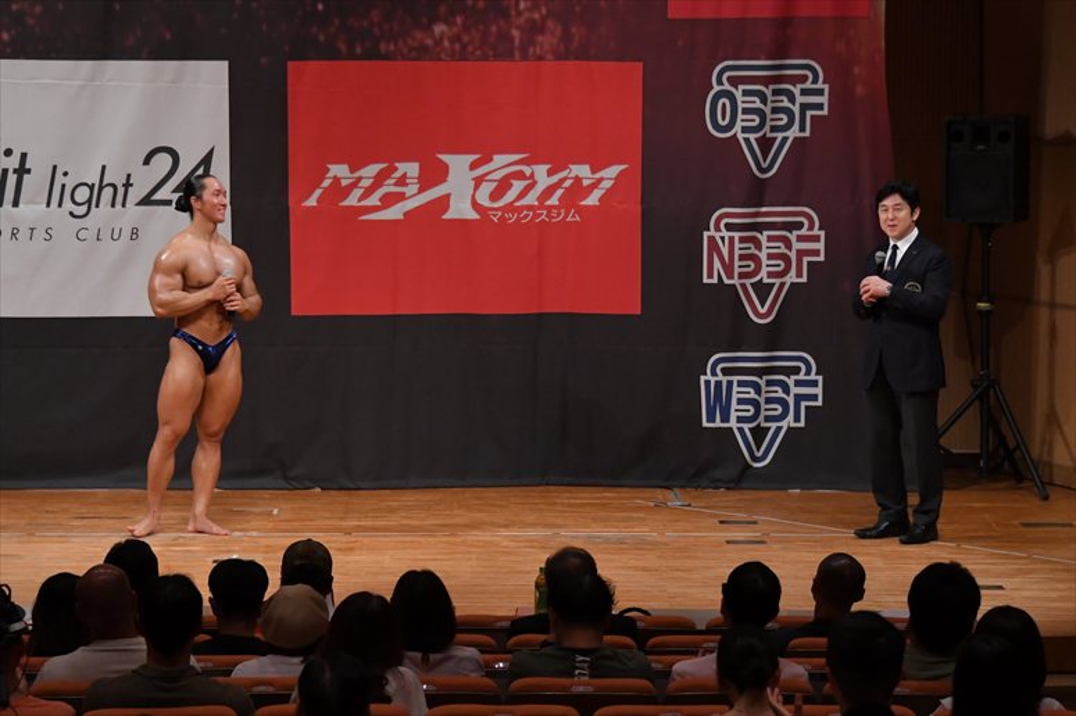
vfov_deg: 8.7
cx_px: 538
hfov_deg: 13.1
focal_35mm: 157
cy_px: 358
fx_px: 4690
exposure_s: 1/400
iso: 4000
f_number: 5.6
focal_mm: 105
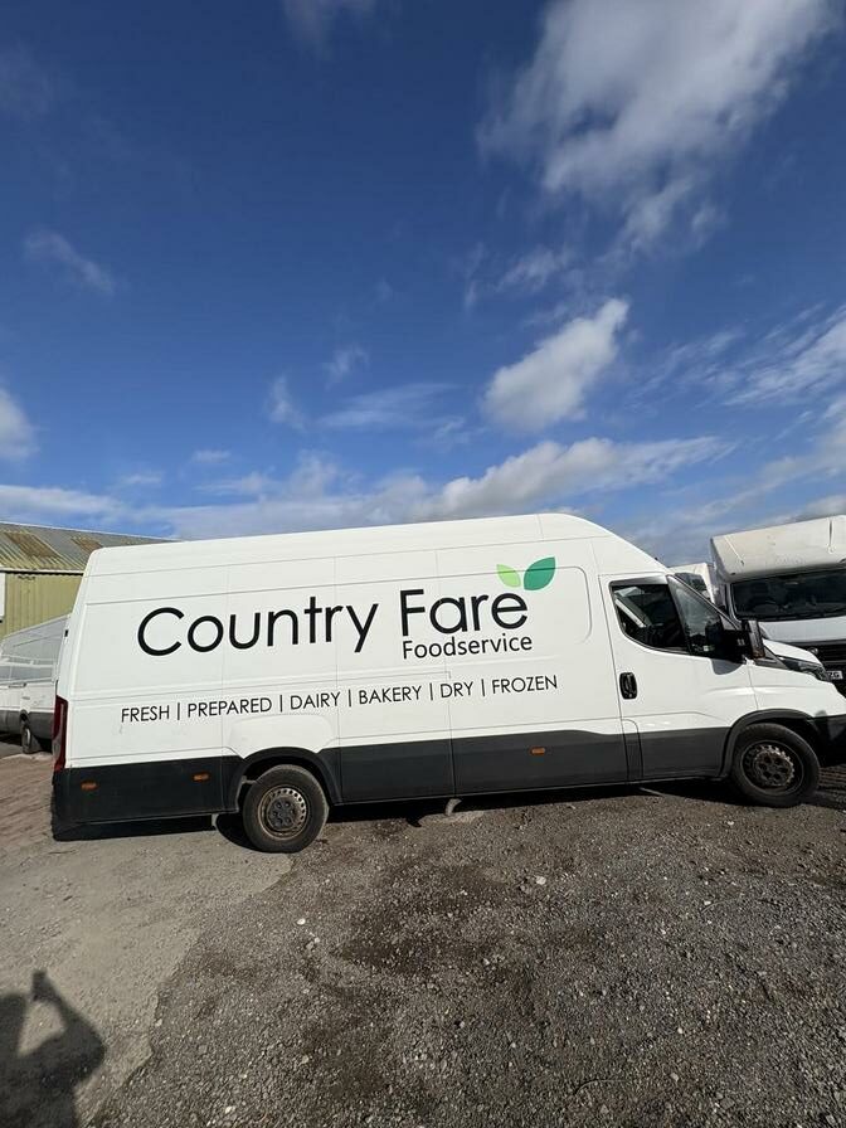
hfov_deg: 85.7
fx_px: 456
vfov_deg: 102.1
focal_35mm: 14
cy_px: 564
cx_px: 423
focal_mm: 2.22
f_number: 2.2
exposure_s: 1/6135
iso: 50
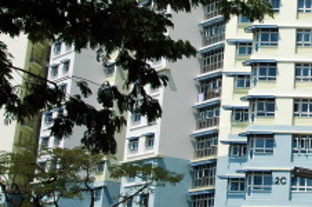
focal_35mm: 95
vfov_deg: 14.3
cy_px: 50
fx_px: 822
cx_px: 333
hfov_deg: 20.6
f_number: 11
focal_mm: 26
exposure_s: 1/400
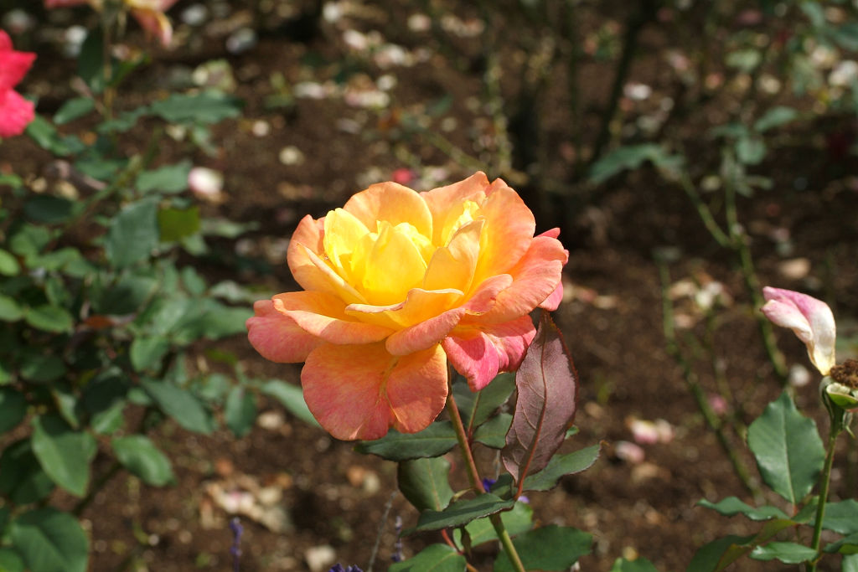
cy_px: 286
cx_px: 429
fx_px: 1788
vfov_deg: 18.2
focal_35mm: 75
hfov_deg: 27.0
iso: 400
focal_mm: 50
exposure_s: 1/750
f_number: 8
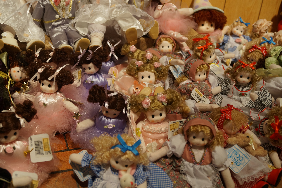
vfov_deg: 31.8
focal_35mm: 42
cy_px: 94
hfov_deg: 46.4
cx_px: 141
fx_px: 329
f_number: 4.5
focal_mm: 28
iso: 400
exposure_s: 1/60
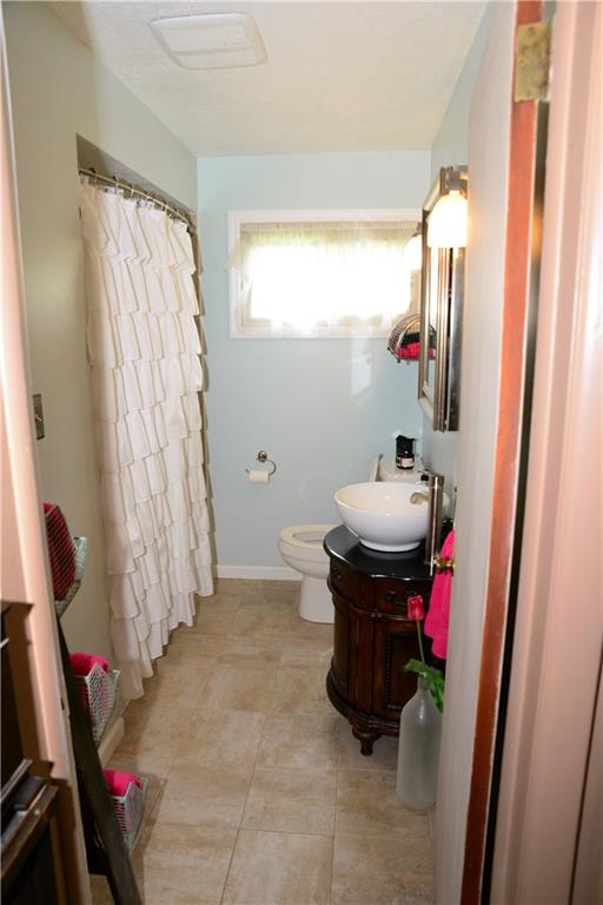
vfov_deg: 73.7
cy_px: 452
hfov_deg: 53.1
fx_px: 603
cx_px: 302
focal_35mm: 24
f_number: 6.3
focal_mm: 24
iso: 640
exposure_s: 1/60
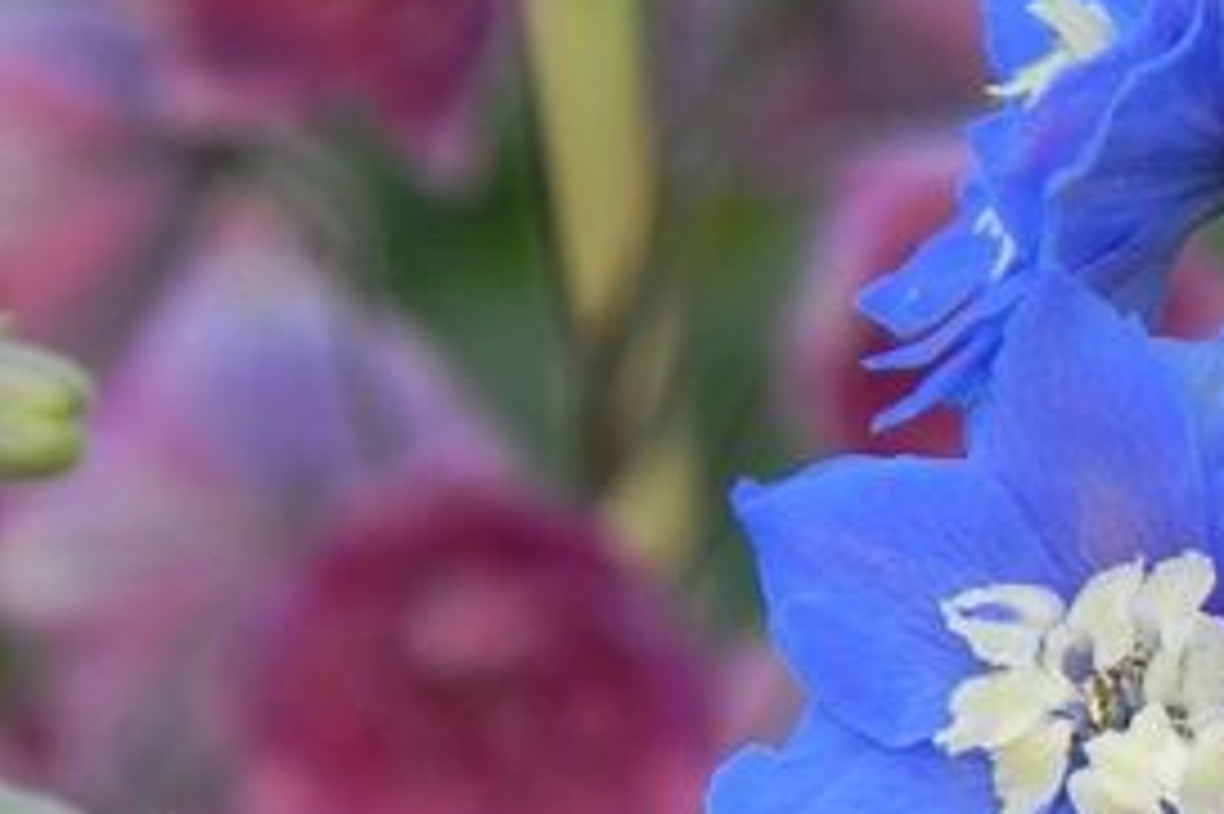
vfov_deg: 1.3
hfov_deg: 2.0
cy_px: 1061
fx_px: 34997
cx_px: 1346
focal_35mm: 1030
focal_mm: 59.9
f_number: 5
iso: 160
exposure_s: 1/100
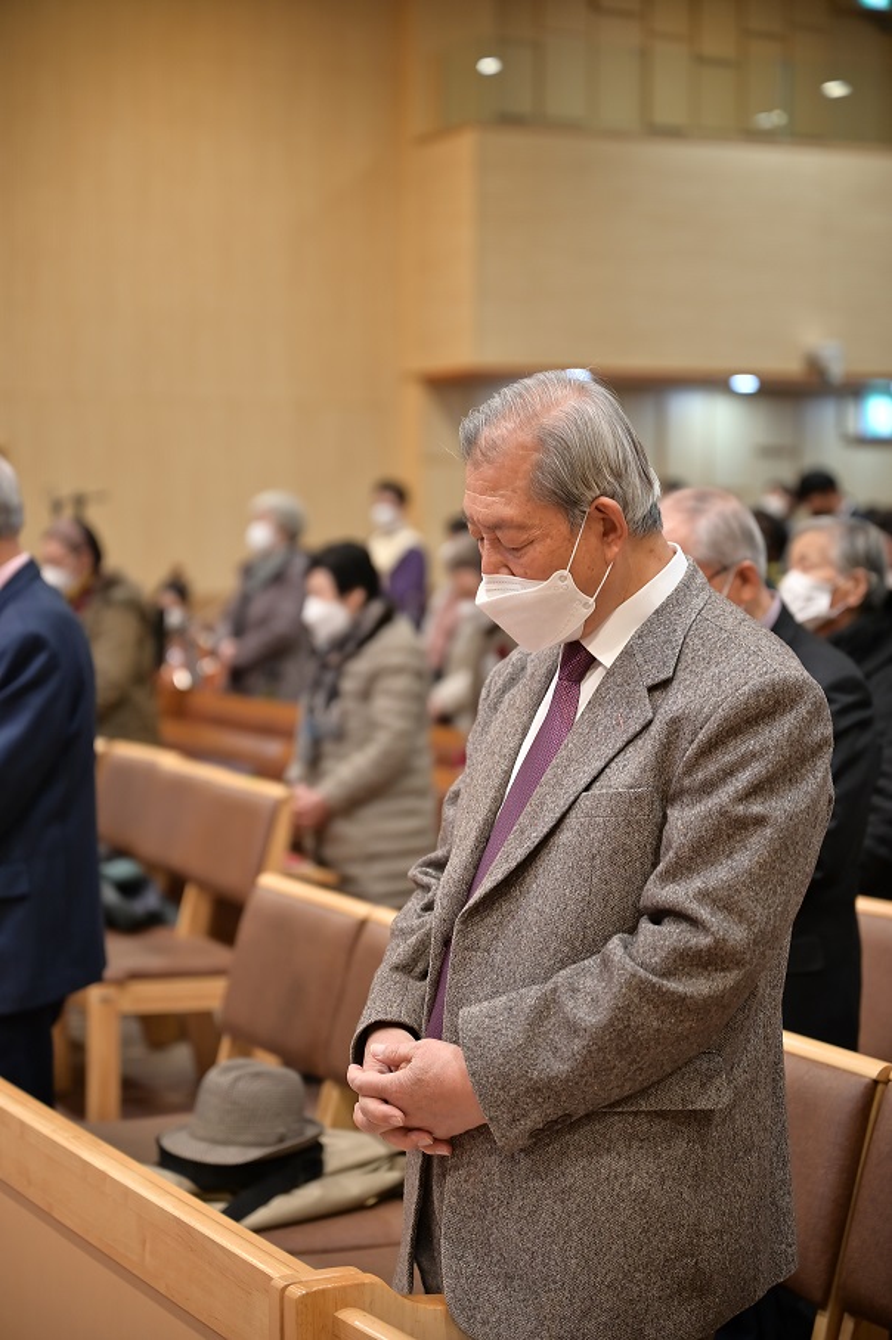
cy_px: 670
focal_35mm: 70
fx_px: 2605
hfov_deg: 19.4
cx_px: 446
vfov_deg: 28.9
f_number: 2.8
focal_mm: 70
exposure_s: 1/160
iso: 800
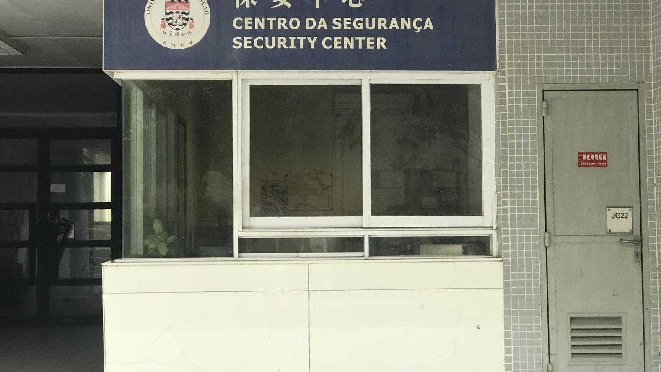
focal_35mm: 63
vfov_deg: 19.1
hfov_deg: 33.3
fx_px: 1104
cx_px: 331
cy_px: 164
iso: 50
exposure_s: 1/50
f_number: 2.8
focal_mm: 6.6
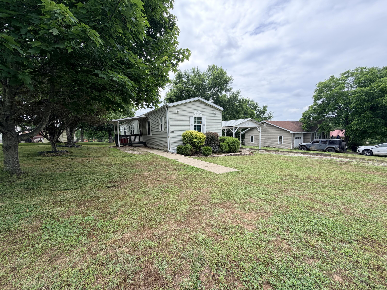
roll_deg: +1.7
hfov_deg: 102.1
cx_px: 194
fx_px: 157
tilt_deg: -4.7
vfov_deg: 85.7
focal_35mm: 14
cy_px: 145
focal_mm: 2.22
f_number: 2.2
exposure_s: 1/770
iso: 32
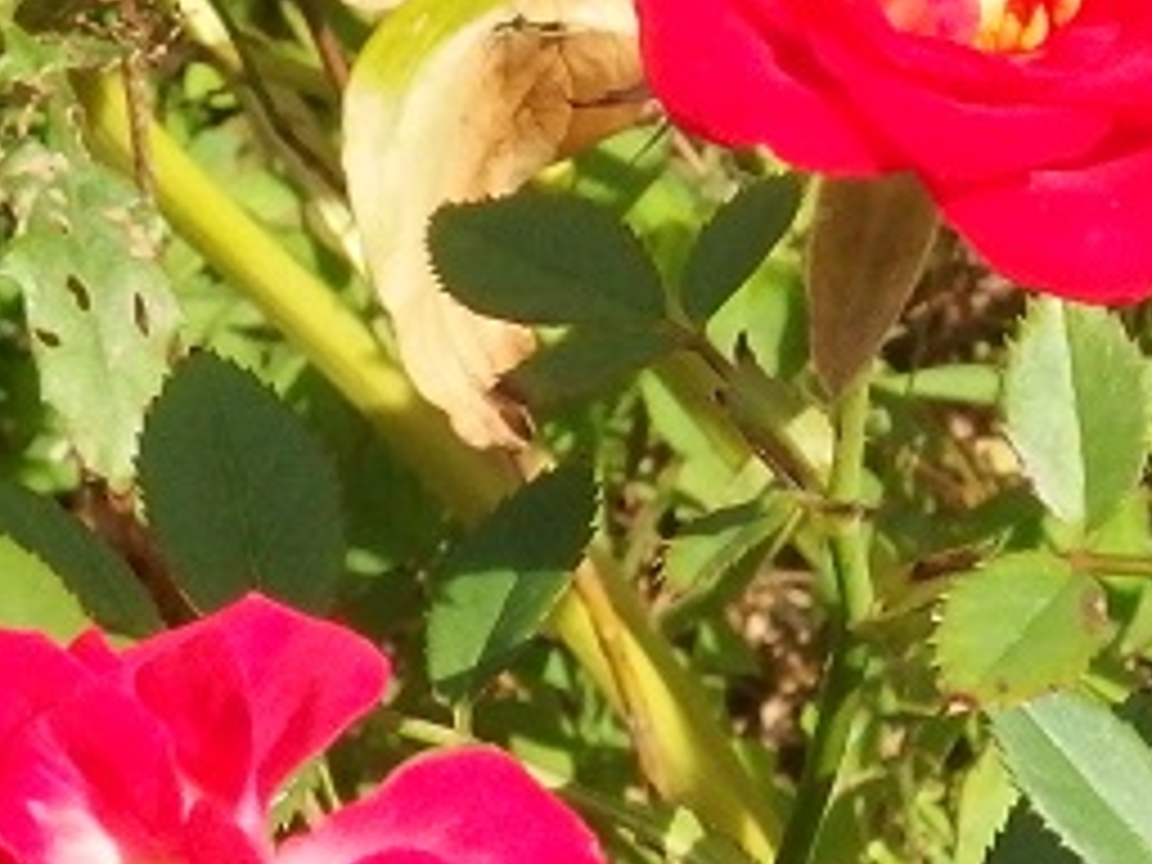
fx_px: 6623
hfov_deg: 9.9
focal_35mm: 199
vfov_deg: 7.5
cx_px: 945
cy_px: 410
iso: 500
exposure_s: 1/1000
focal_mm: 9.2
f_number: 8
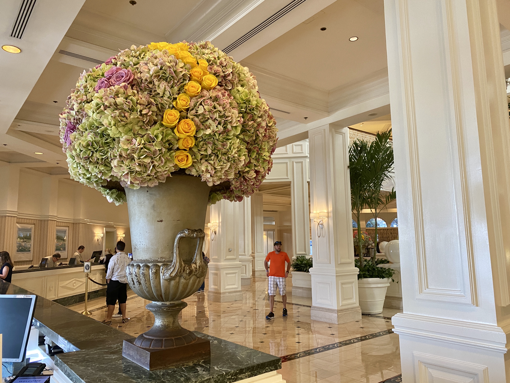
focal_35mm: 26
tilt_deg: +7.6
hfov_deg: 67.3
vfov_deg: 53.1
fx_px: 383
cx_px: 255
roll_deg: +0.5
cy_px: 192
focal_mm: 4.25
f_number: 1.8
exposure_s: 1/60
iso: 160
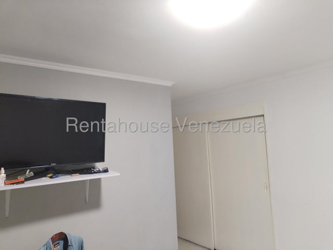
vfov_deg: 48.2
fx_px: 279
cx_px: 166
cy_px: 125
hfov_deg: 61.7
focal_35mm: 29
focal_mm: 4.75
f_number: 1.8
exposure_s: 1/33.3
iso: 216
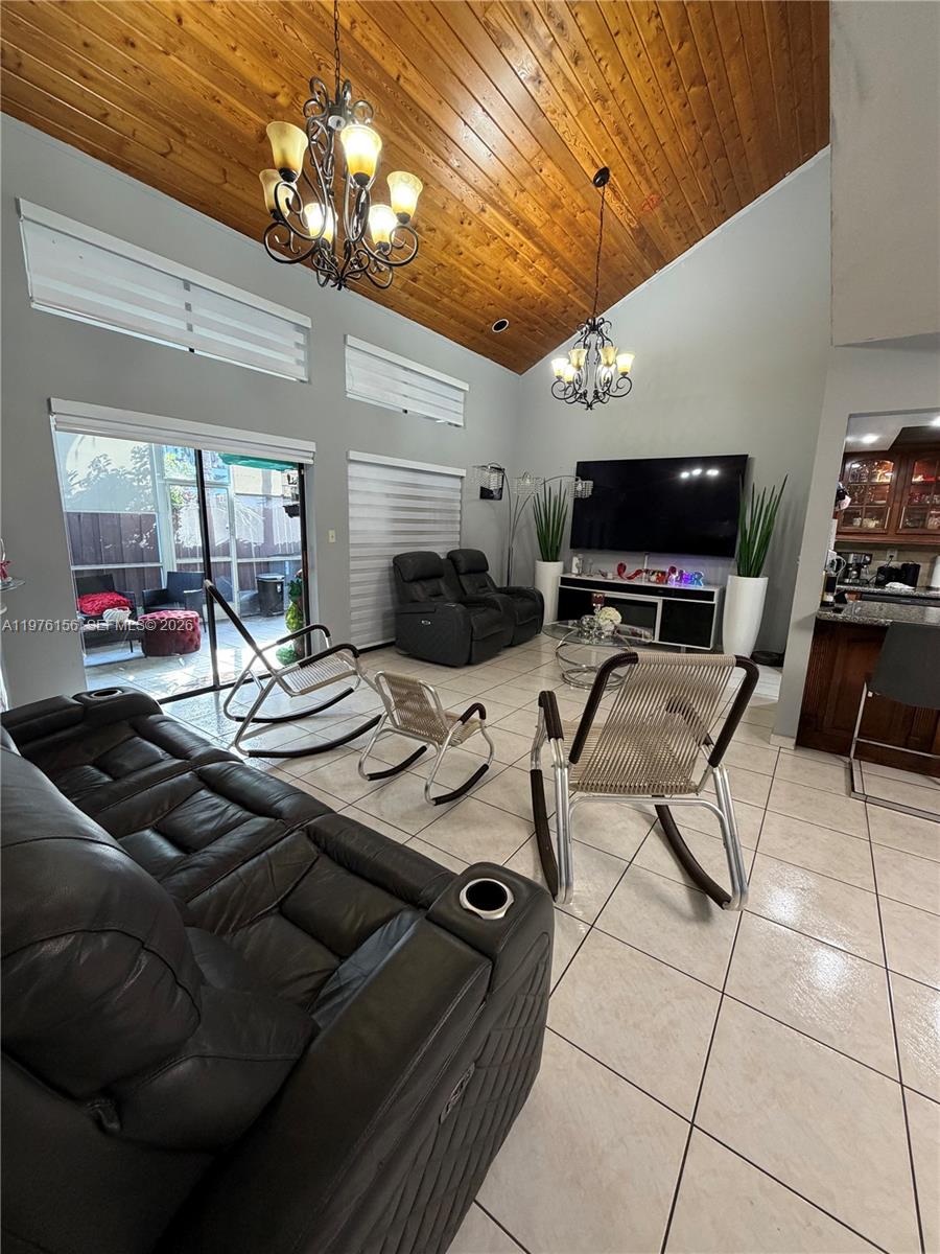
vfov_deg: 102.1
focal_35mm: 14
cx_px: 470
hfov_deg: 85.7
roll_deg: -2.0
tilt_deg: -11.8
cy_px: 627
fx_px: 507
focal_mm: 2.22
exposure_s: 1/60
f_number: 2.2
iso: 320
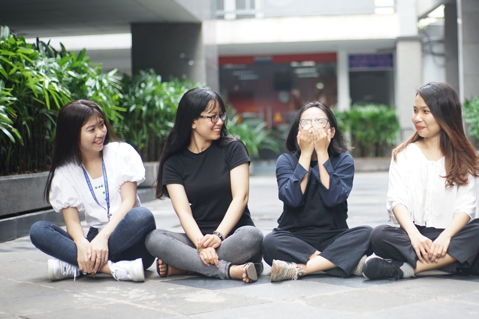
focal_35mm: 70
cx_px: 329
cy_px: 149
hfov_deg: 28.6
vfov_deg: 19.5
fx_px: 931
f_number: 2
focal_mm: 50
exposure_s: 1/60
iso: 125
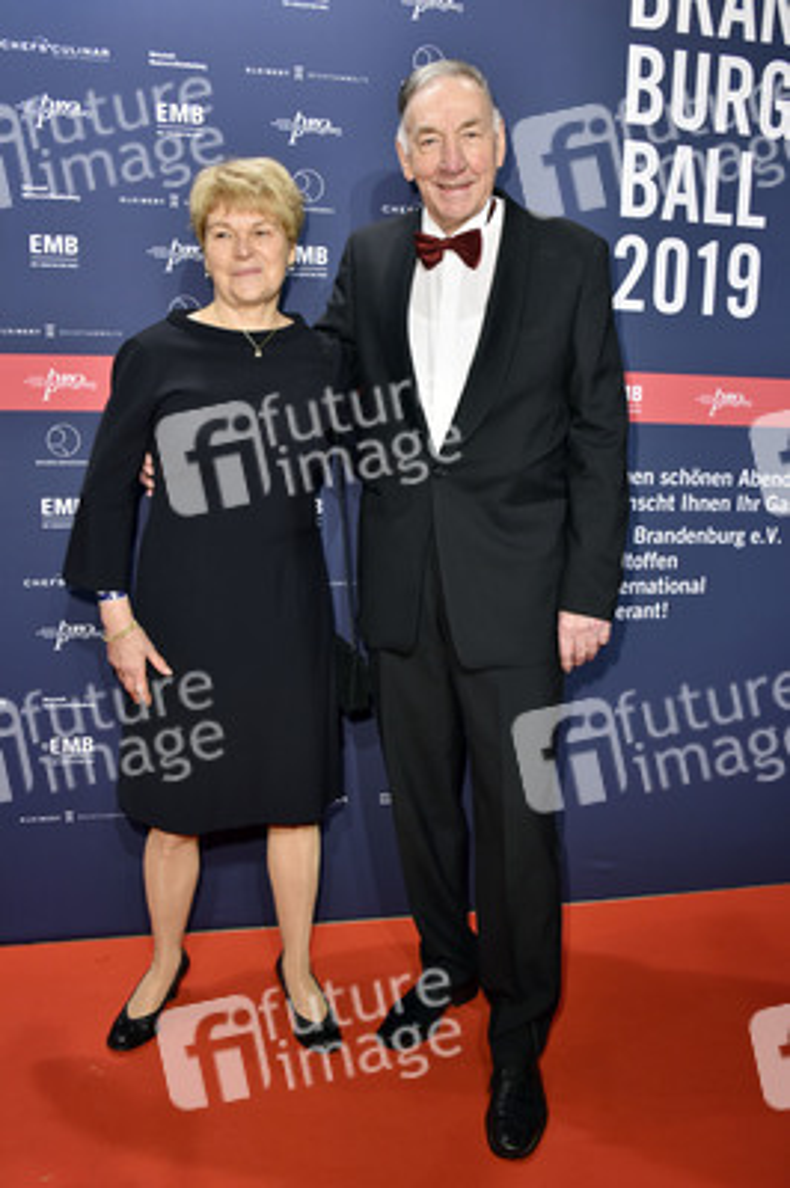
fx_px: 1055
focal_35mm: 32
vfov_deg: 58.8
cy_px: 594
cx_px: 395
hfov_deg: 41.0
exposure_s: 1/160
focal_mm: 32
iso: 1000
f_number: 6.3
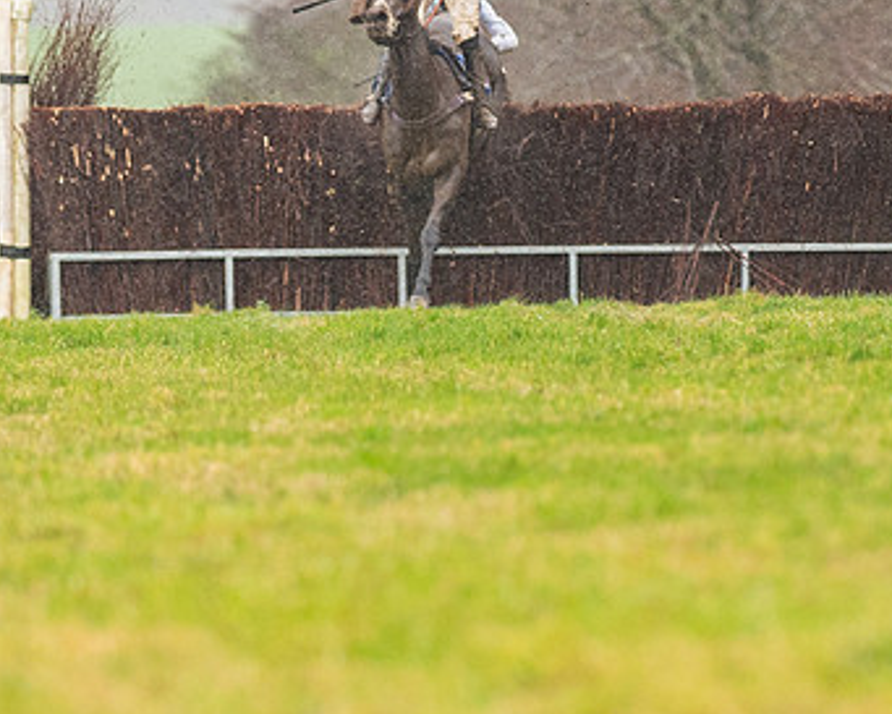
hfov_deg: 1.8
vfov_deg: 1.5
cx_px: 763
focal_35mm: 1047
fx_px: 27648
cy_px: 156
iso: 1000
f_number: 5
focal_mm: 300
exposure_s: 1/1000
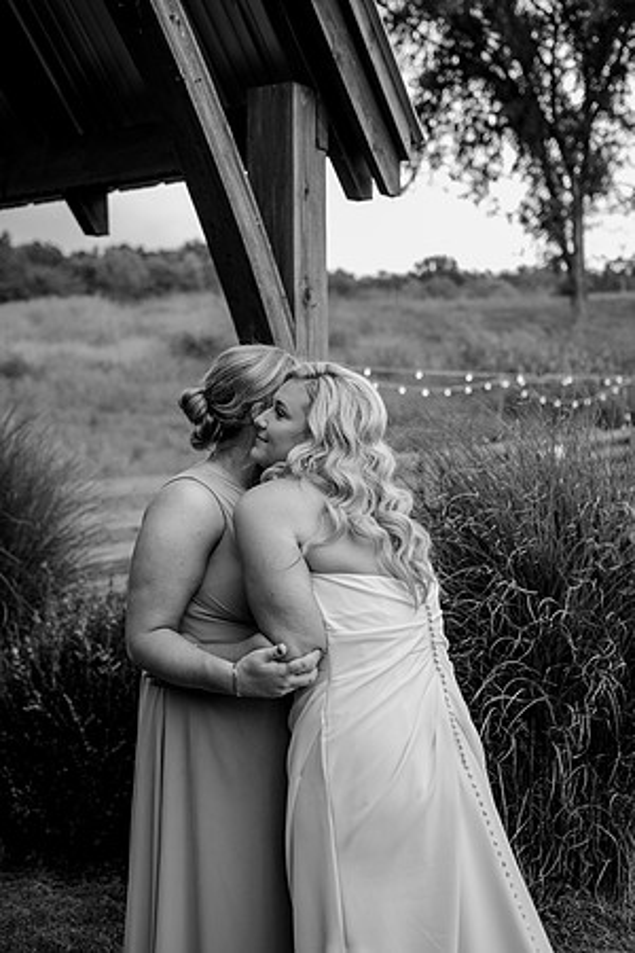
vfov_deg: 38.2
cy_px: 476
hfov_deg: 26.0
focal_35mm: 52
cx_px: 318
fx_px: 1376
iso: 1000
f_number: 1.8
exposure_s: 1/3200
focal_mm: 35
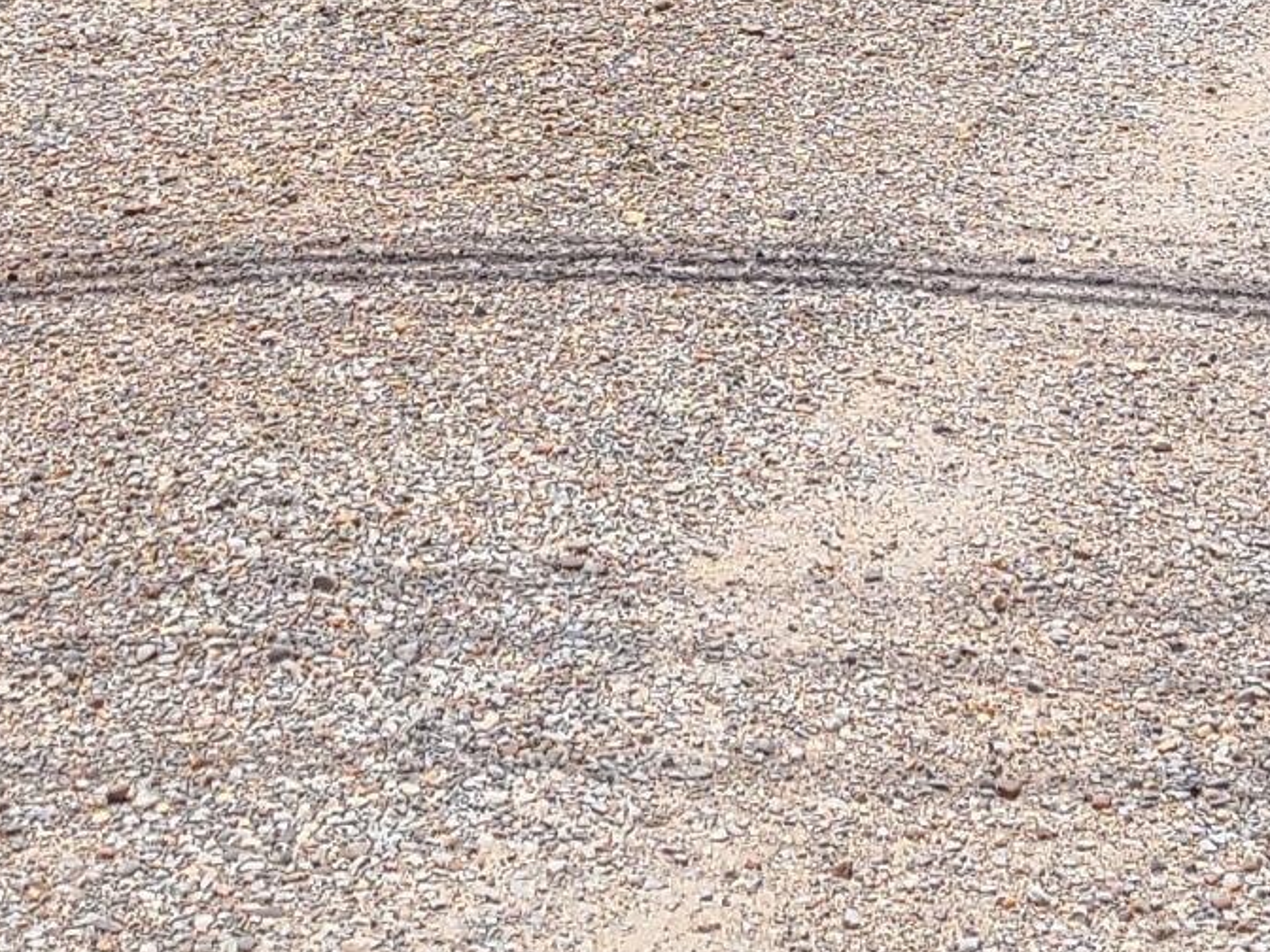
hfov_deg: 16.9
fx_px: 4256
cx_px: 970
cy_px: -784
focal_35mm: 116
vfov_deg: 11.8
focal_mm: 5.4
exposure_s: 1/2271
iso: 40
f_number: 1.8
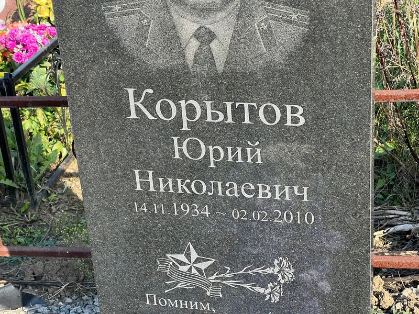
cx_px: 210
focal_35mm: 77
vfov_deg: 19.1
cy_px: 157
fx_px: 932
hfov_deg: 25.3
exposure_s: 1/201
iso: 32
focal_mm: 9
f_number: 2.8
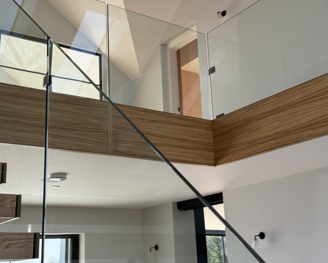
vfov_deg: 29.7
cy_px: 133
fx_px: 495
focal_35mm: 51
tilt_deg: +15.6
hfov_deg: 36.7
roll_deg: +2.3
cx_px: 164
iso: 64
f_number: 1.78
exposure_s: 1/627
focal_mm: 6.76
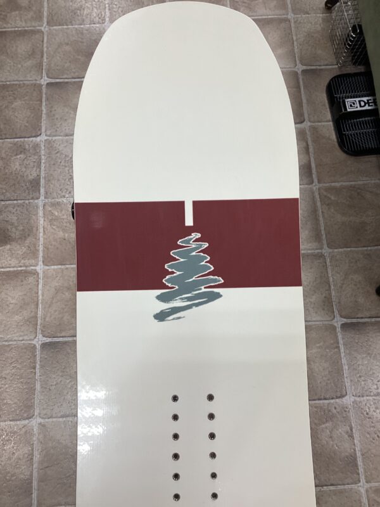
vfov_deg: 58.4
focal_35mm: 31
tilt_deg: -74.5
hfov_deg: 45.4
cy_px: 254
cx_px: 190
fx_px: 454
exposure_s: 1/120
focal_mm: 3.3
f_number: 2.4
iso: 80
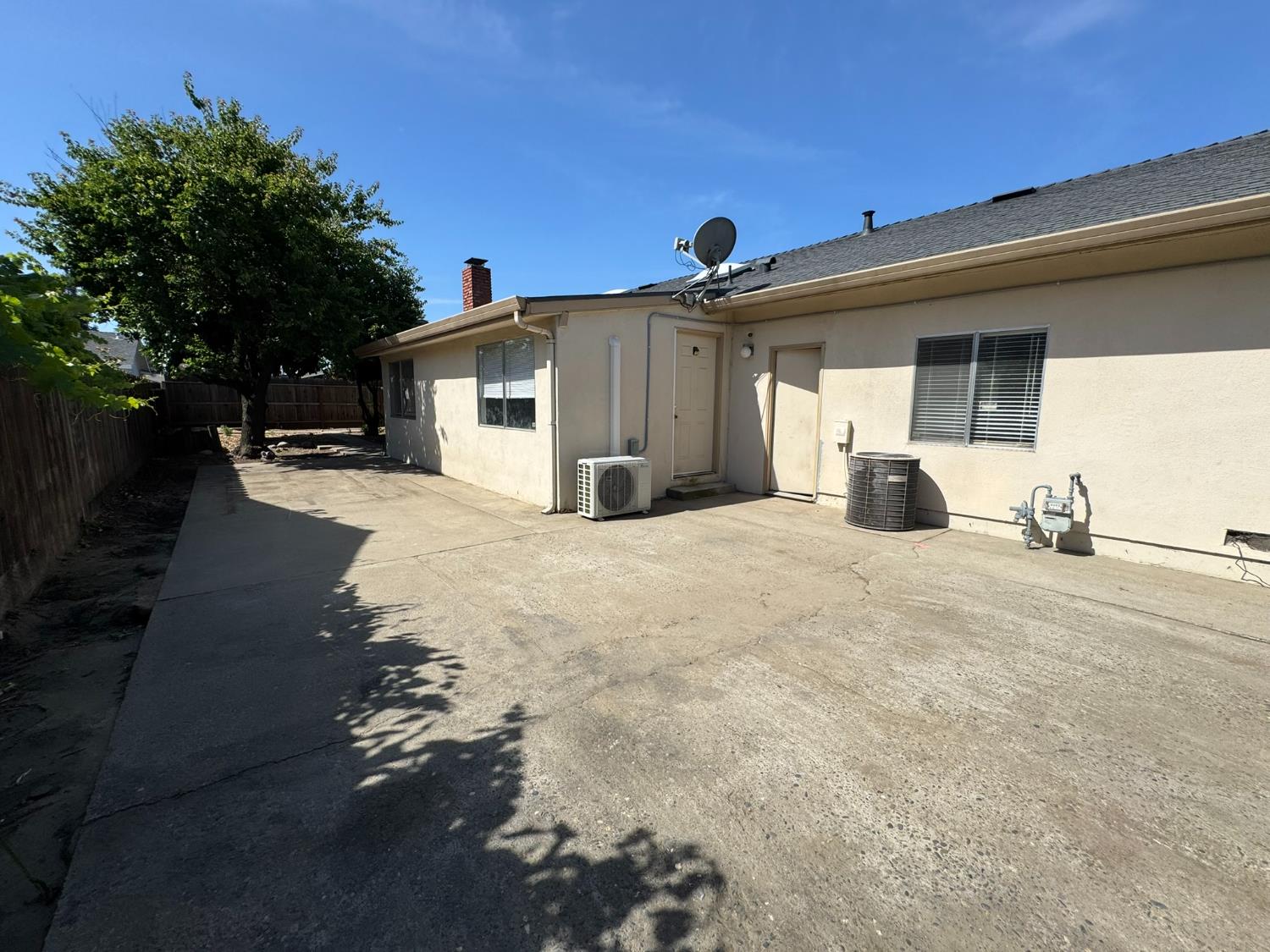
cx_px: 635
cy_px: 476
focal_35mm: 14
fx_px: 514
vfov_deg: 85.7
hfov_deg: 102.1
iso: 50
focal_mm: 2.22
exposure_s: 1/3106
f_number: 2.2
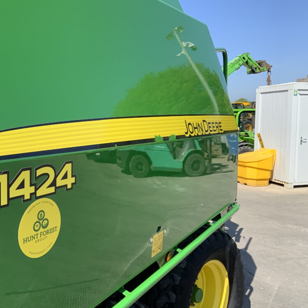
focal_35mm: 35
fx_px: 352
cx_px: 99
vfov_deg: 47.2
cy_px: 155
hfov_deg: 46.4
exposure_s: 1/1076
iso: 16
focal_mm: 3
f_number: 1.8
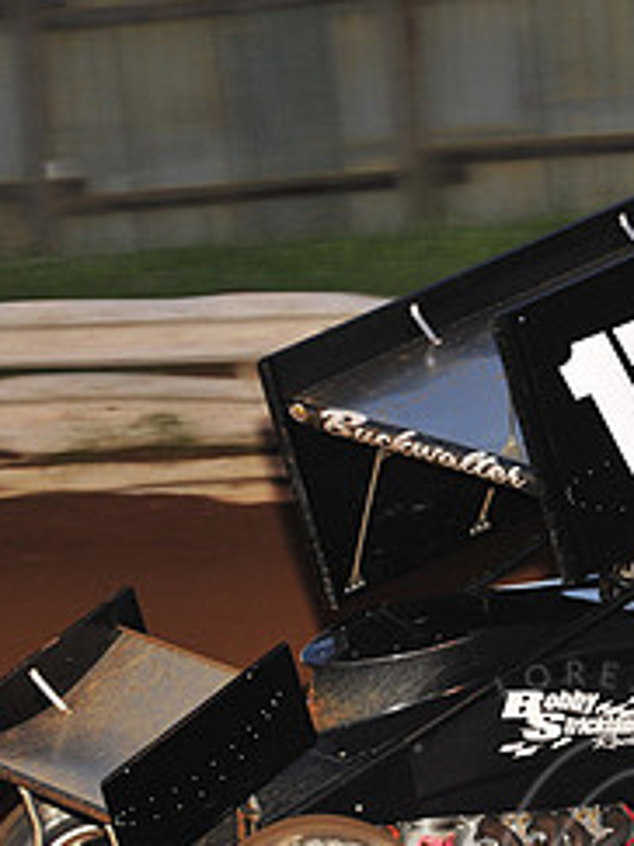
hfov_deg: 5.2
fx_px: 7015
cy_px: 550
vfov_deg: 6.9
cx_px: 575
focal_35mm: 287
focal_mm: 125
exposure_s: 1/320
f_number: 6.3
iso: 800
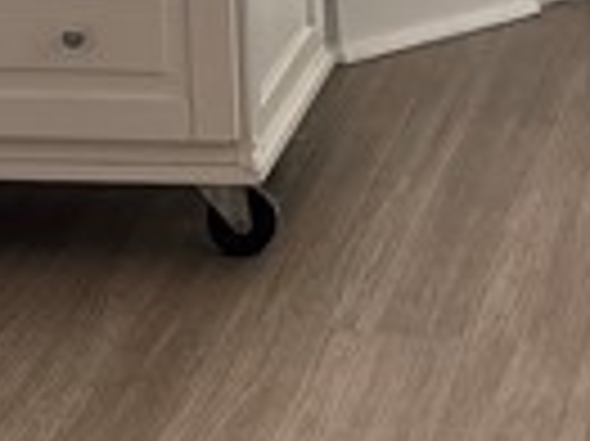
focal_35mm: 203
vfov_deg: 6.8
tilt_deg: -5.7
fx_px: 3457
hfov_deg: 9.7
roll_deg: +1.4
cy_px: -693
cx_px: 396
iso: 40
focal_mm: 5.1
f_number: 1.6
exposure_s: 1/121
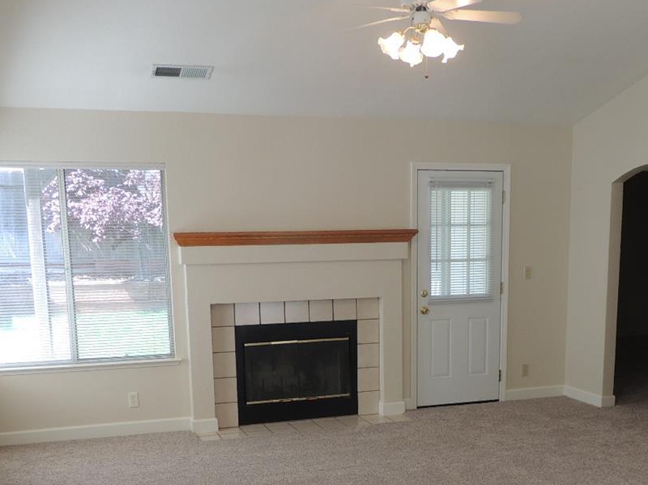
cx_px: 369
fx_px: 842
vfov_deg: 31.3
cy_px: 394
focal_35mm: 45
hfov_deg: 42.0
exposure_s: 1/40
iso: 100
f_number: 3
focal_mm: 4.3
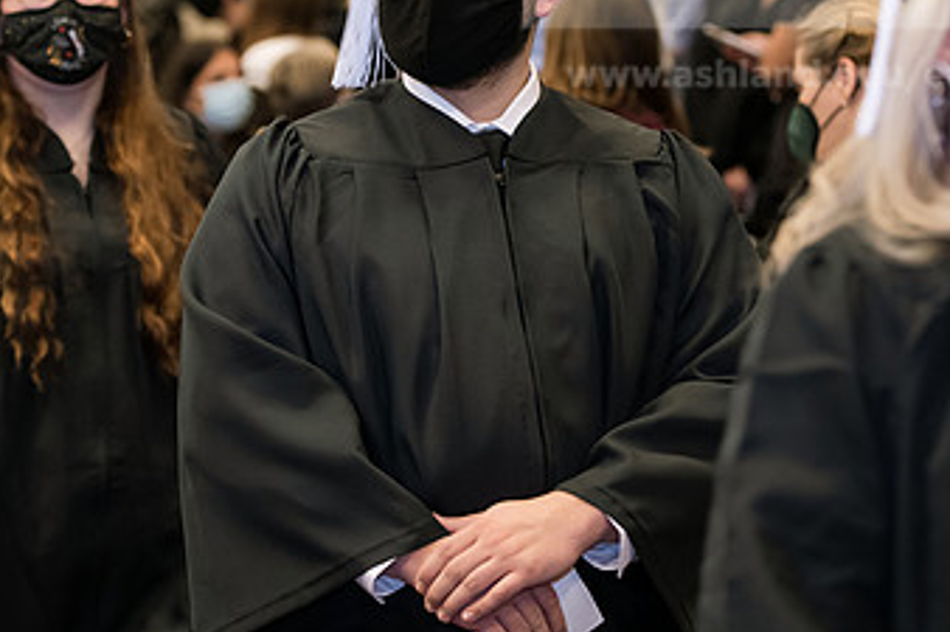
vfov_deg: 8.7
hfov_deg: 13.0
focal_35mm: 158
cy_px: 133
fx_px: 4167
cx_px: 438
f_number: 3.5
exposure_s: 1/200
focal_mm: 92
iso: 1600
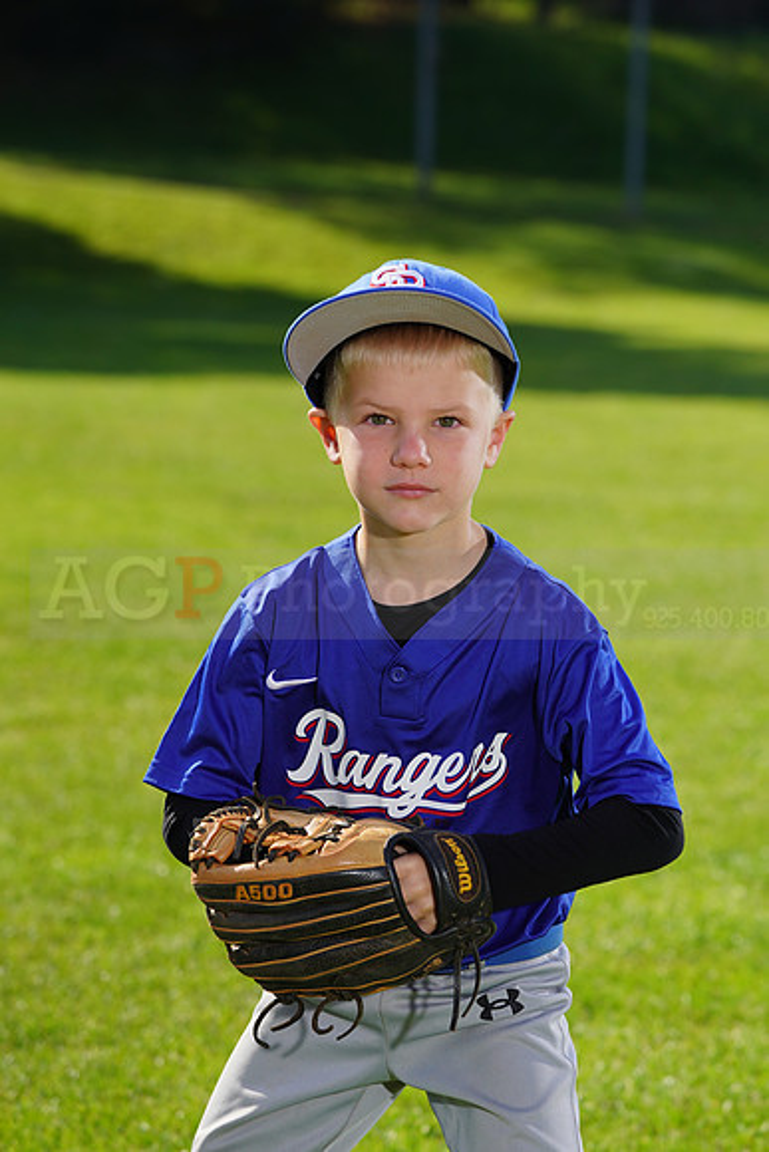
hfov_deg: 7.7
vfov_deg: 11.5
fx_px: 5732
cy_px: 576
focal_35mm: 179
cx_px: 384
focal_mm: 179
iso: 100
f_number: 9
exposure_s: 1/250
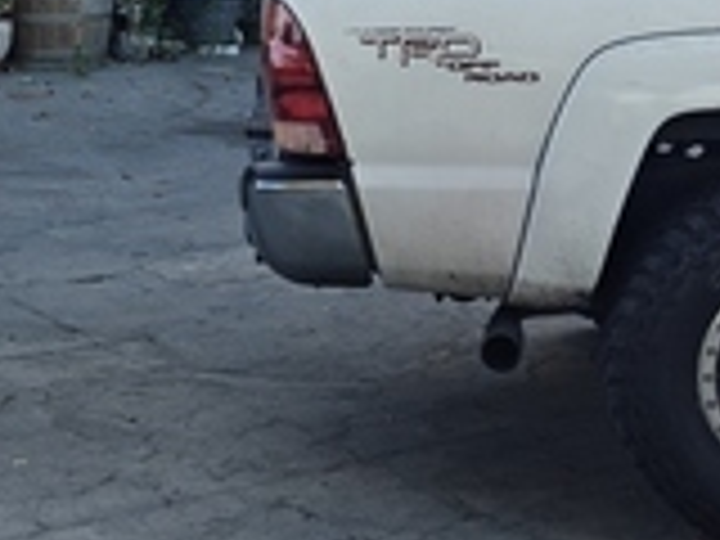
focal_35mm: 96
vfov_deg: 15.0
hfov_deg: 20.1
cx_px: 110
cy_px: -63
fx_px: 1997
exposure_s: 1/743
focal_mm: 6.06
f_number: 1.6
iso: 80
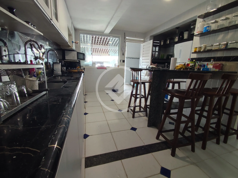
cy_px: 89
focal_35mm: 15
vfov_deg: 81.8
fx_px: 103
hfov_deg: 98.1
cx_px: 119
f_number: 2.2
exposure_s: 1/40
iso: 192
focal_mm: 1.65
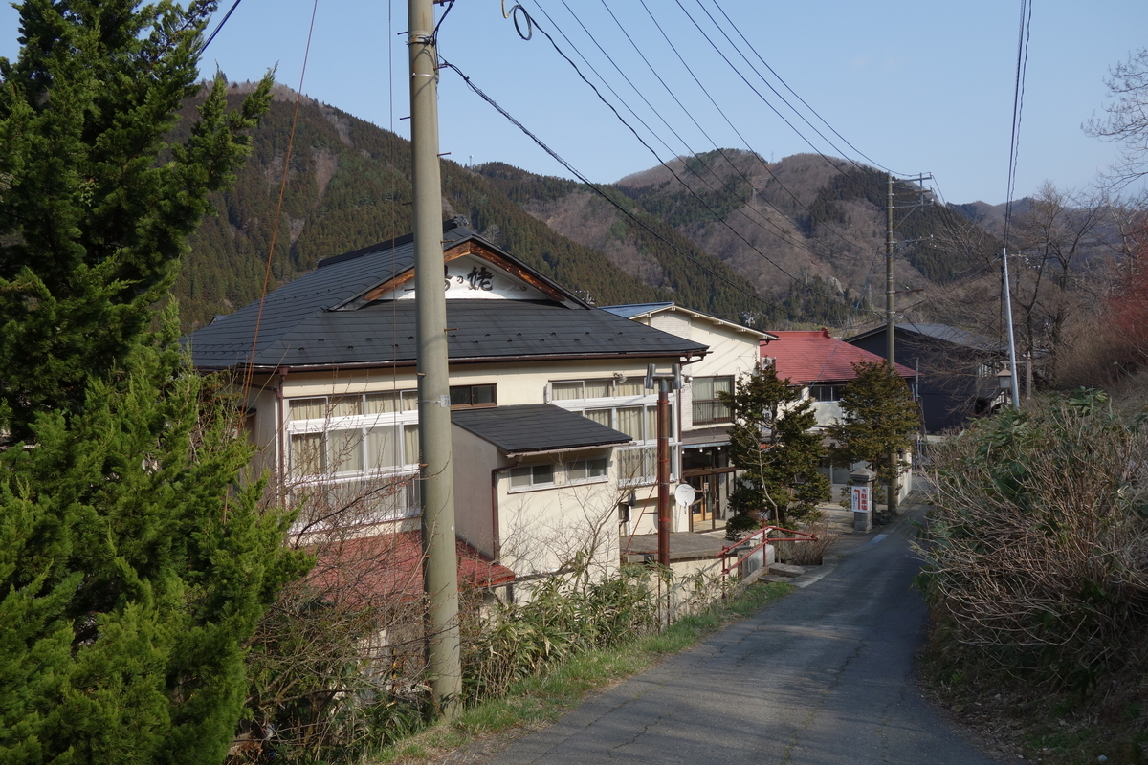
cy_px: 382
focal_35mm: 28
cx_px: 574
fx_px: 893
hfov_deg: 65.5
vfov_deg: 46.4
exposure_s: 1/500
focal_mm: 10.4
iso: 125
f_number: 5.6
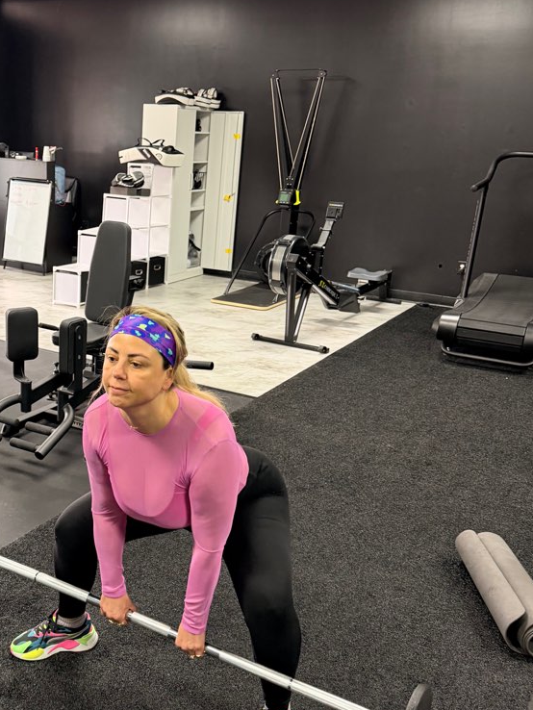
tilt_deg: -16.3
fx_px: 800
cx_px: 136
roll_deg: -2.4
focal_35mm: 39
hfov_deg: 36.0
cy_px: 368
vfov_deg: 47.8
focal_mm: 6.76
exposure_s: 1/60
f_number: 1.78
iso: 400
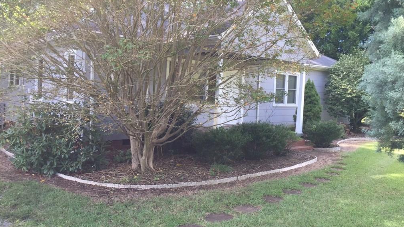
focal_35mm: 32
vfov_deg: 36.7
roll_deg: -3.1
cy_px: 110
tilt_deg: -2.6
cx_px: 202
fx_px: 343
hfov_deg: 61.0
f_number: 2.2
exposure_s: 1/144
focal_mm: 4.15
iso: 32
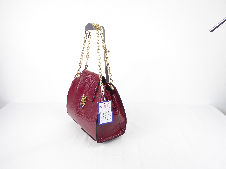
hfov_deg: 56.8
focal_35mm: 32
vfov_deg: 44.2
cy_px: 84
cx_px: 113
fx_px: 209
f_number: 3.5
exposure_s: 1/60
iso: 250
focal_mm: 5.4
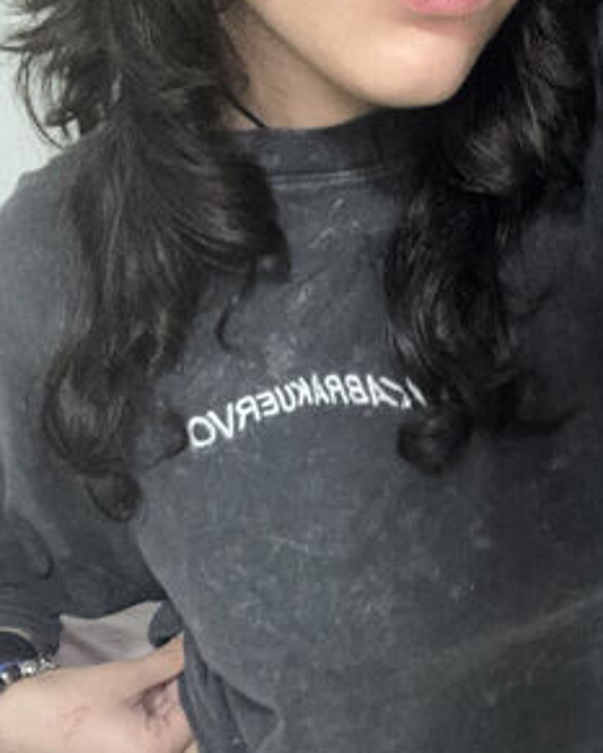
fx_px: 1048
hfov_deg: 31.8
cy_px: 565
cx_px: 409
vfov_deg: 38.5
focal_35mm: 47
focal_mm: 2.69
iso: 200
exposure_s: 1/33
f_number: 1.9
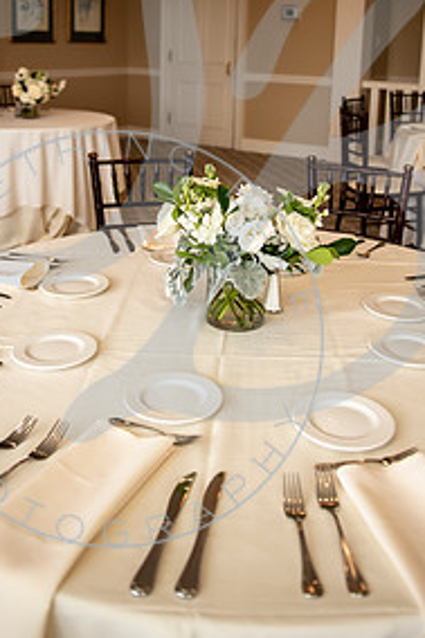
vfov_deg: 49.0
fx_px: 674
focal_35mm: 38
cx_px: 216
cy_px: 168
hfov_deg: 35.0
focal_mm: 24
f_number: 2.8
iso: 100
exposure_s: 1/160
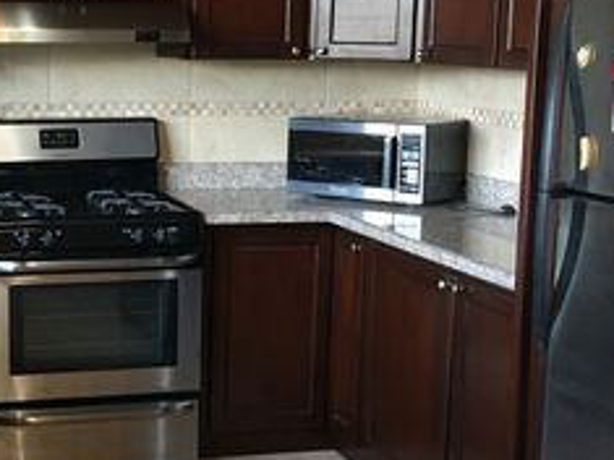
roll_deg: -0.6
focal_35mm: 74
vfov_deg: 19.9
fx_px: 1312
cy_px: 235
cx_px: 99
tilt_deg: -8.8
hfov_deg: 25.8
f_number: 2.2
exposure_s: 1/15
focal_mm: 4.15
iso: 50
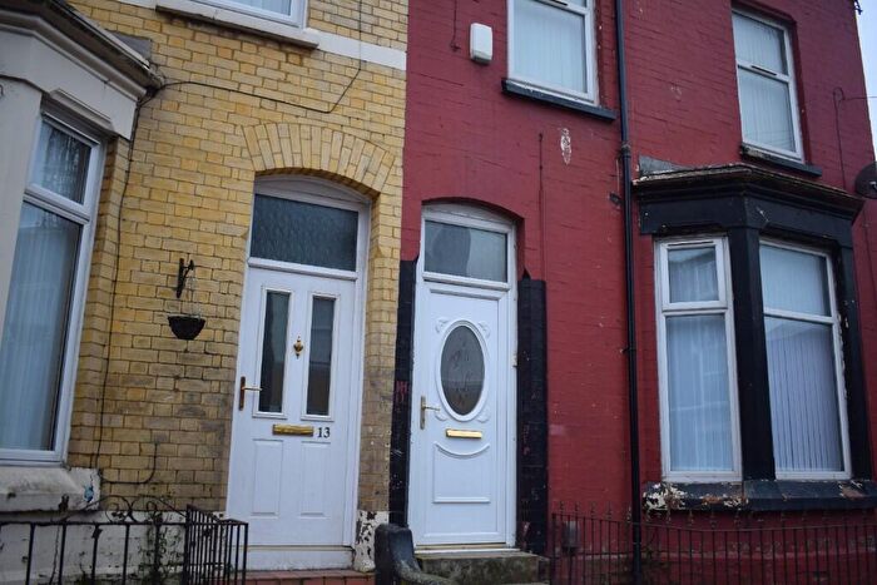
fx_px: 804
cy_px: 292
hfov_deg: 57.2
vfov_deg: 40.0
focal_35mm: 33
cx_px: 438
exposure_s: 1/125
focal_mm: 22
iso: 100
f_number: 3.8
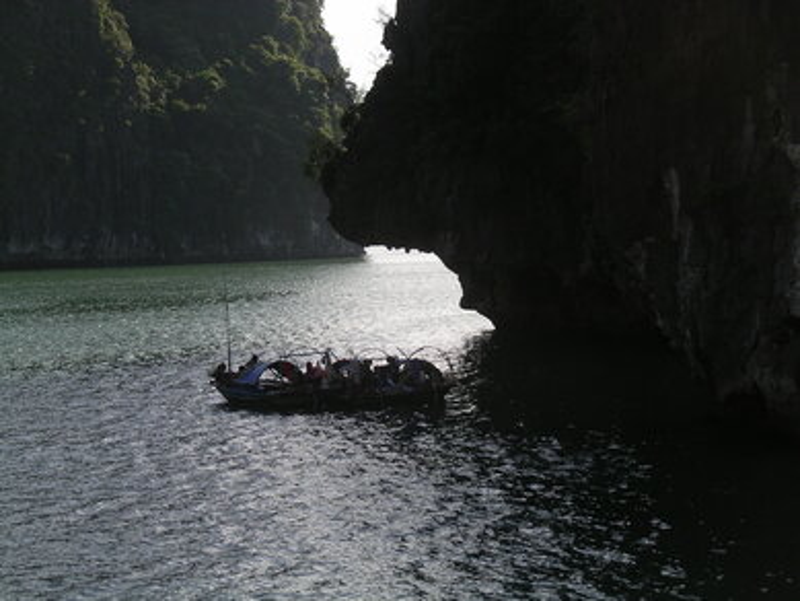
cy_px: 300
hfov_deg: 17.3
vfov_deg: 13.0
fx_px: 2635
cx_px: 400
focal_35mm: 114
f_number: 5.6
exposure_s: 1/419
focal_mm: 23.8
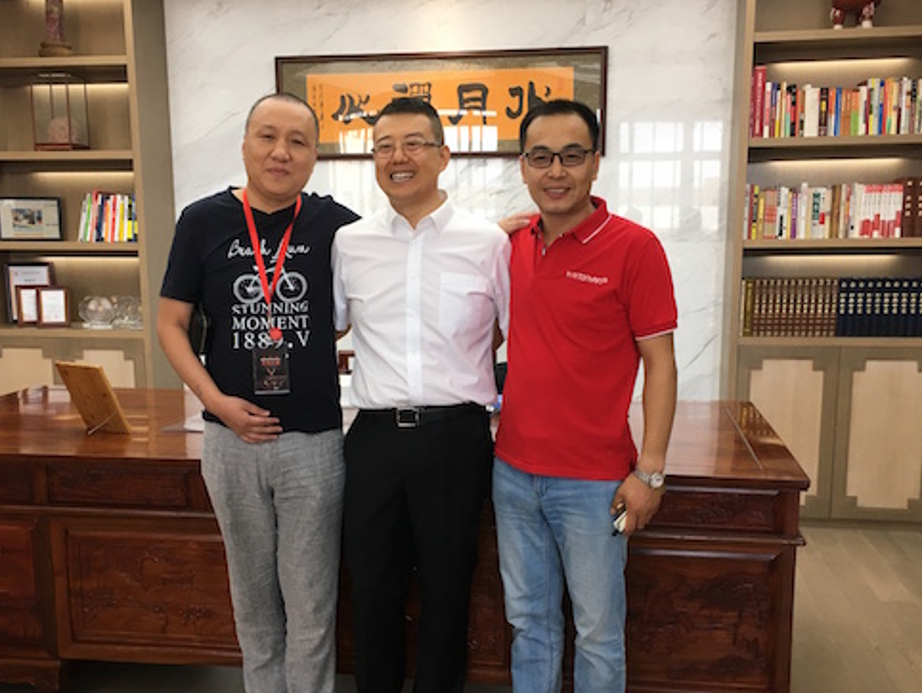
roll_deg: +1.4
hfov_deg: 48.9
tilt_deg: -9.8
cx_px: 444
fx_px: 1013
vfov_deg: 37.6
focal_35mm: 38
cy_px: 406
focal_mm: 4.15
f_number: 2.2
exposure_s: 1/33
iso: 25
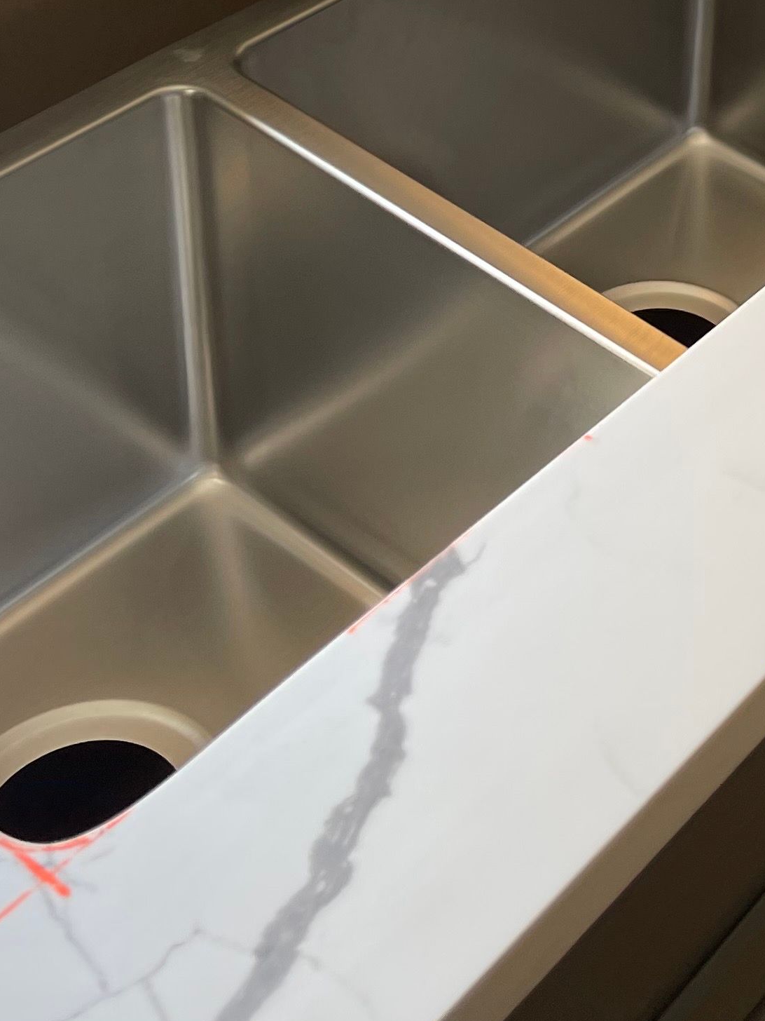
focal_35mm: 72
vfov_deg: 25.5
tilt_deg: -35.2
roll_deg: -7.5
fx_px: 2122
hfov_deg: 19.3
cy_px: -30
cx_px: 918
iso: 40
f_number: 1.6
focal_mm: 5.1
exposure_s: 1/121
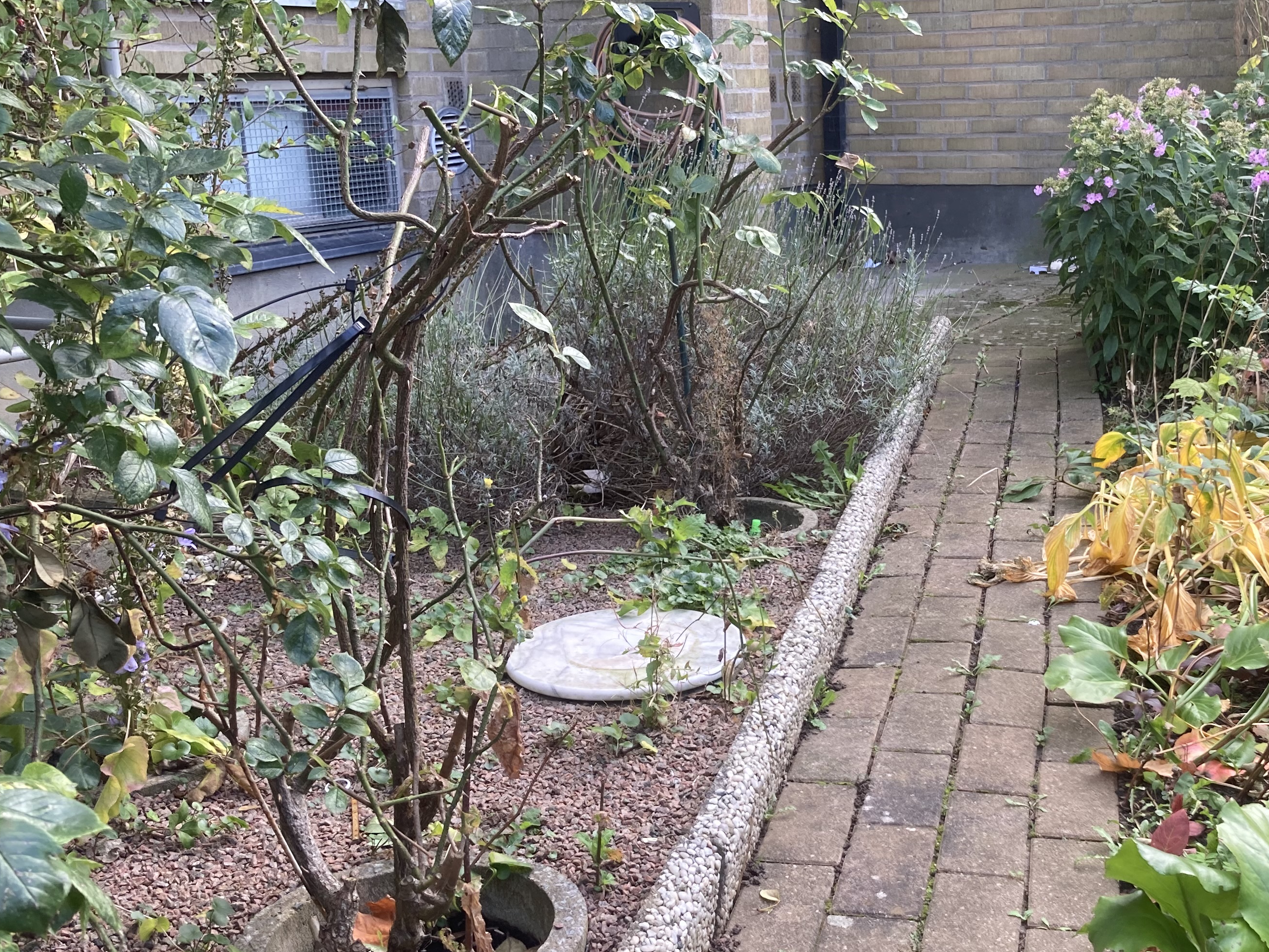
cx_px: 860
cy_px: 514
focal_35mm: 43
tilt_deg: -13.9
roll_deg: +1.0
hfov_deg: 43.2
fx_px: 1576
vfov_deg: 33.6
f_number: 1.8
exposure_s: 1/121
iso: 25
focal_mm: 3.99
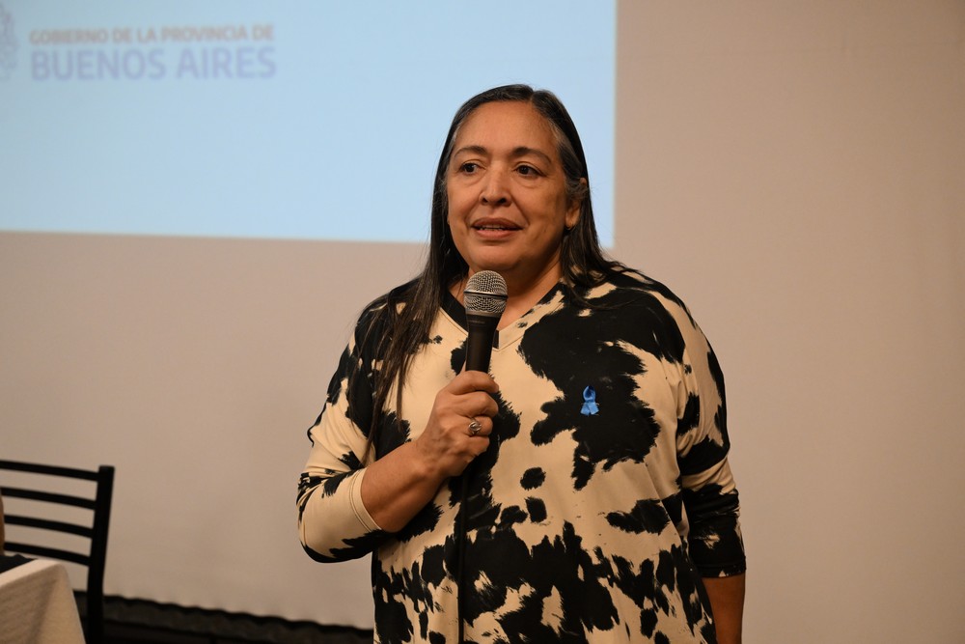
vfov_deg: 20.6
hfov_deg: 30.5
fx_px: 1769
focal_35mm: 66
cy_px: 322
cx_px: 482
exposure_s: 1/200
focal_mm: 66
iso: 4000
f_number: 5
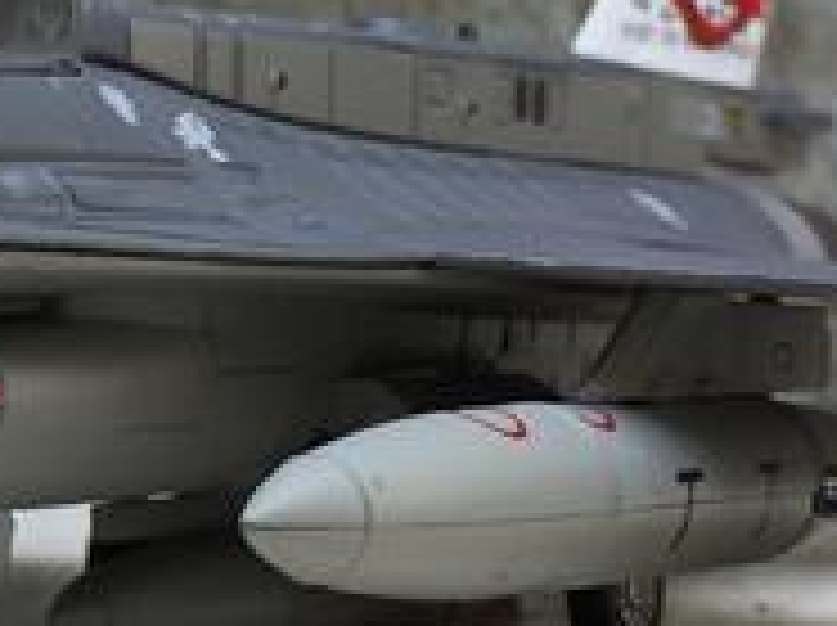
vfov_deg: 11.8
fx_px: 3019
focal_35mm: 125
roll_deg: -0.9
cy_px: 252
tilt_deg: -4.1
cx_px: -68
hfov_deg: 15.4
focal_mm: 4.15
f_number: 2.2
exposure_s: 1/176
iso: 32
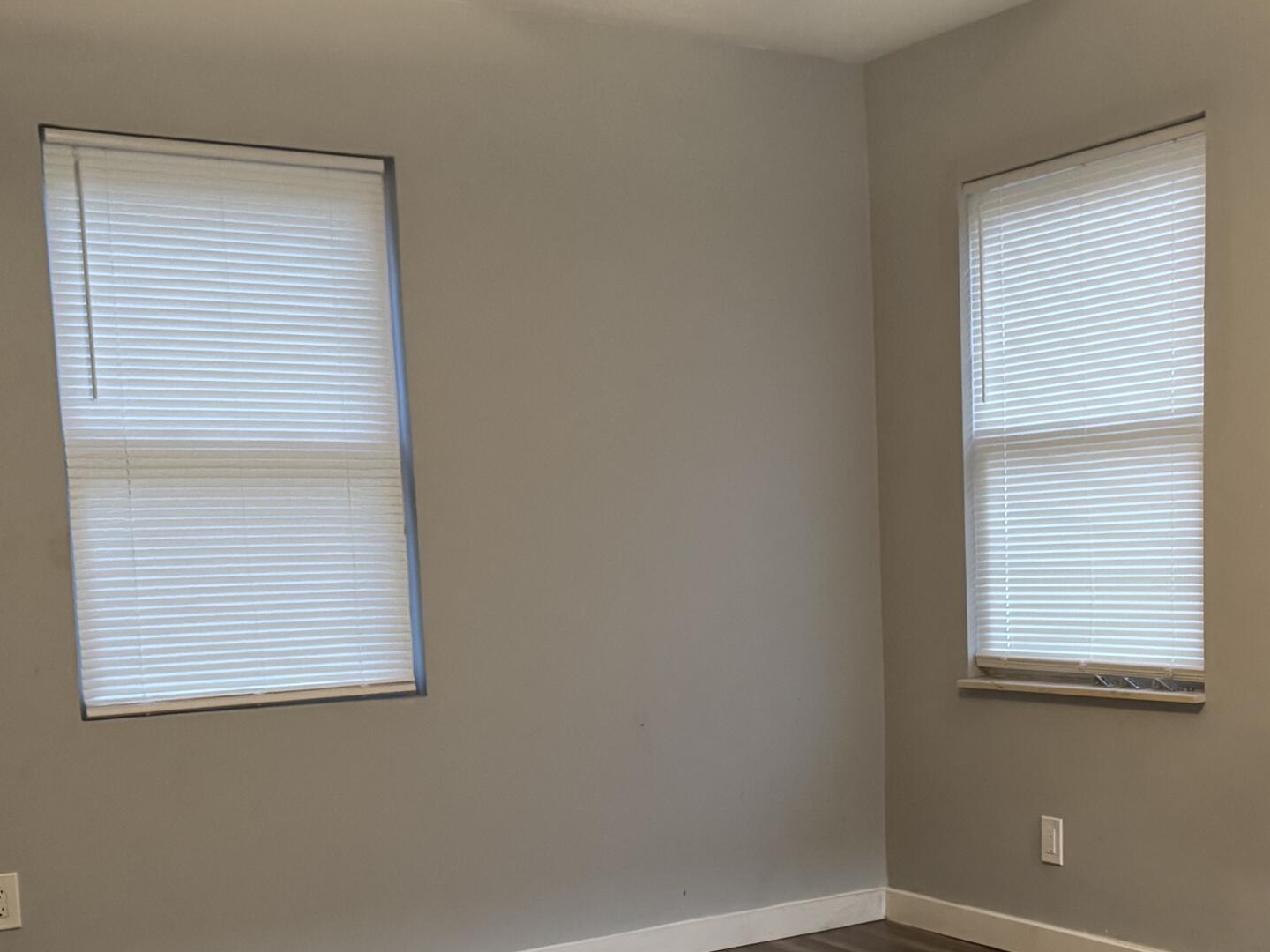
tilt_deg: -6.9
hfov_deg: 37.6
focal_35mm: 50
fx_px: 1834
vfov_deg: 28.4
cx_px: 893
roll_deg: +1.4
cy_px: 776
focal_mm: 6.76
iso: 800
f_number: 1.78
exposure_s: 1/40
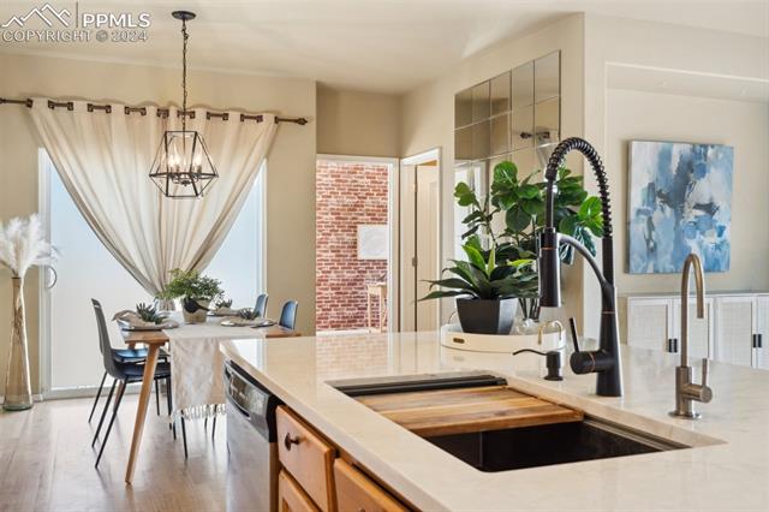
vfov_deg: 37.8
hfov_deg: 54.5
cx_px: 384
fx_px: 747
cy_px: 256
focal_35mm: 35
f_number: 11
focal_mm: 35
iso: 1250
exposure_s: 1/30
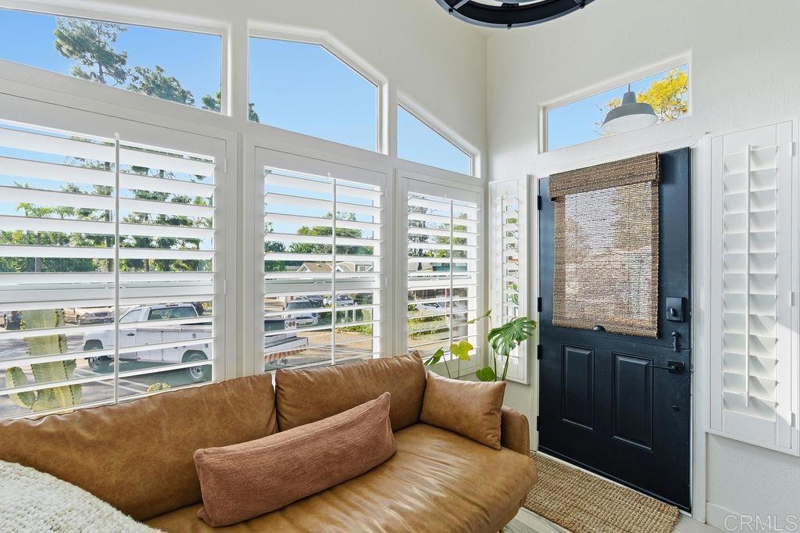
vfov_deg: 73.7
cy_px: 266
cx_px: 400
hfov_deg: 96.8
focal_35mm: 16
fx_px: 355
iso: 250
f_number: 8
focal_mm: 16
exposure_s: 1/2000
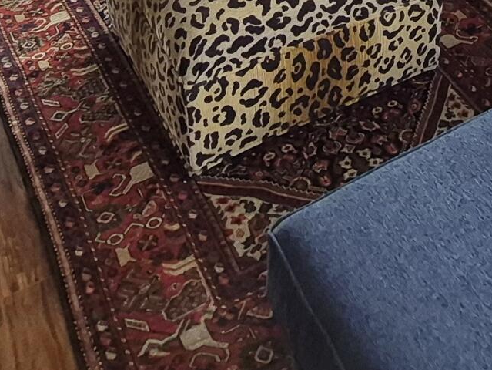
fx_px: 867
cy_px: -330
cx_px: 463
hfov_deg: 30.0
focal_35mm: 61
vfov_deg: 18.1
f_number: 2.2
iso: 160
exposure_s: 1/60
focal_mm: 1.74
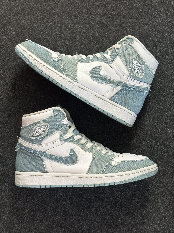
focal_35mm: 48
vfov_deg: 39.7
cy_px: 116
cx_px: 87
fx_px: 322
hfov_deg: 30.3
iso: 200
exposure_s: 1/50
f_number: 1.78
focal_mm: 6.86
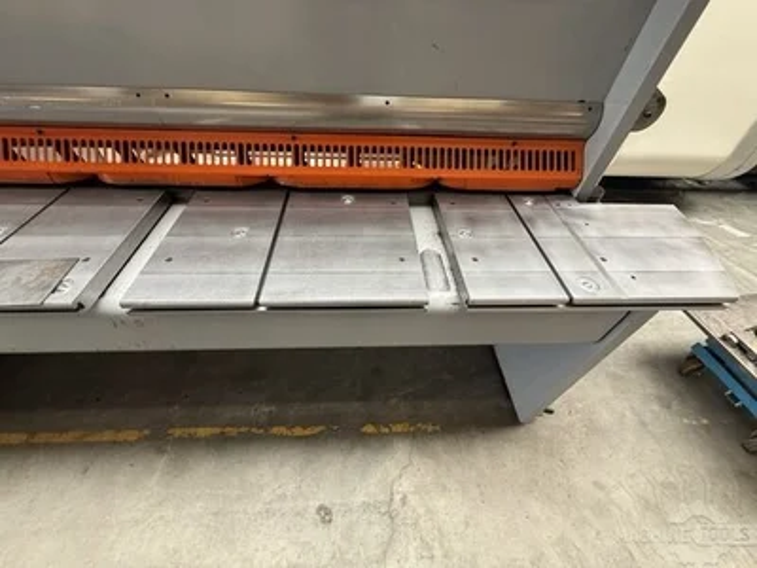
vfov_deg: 85.7
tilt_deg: -45.4
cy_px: 284
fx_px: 306
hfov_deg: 102.1
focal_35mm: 14
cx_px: 378
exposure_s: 1/100
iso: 160
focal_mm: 2.22
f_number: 2.2
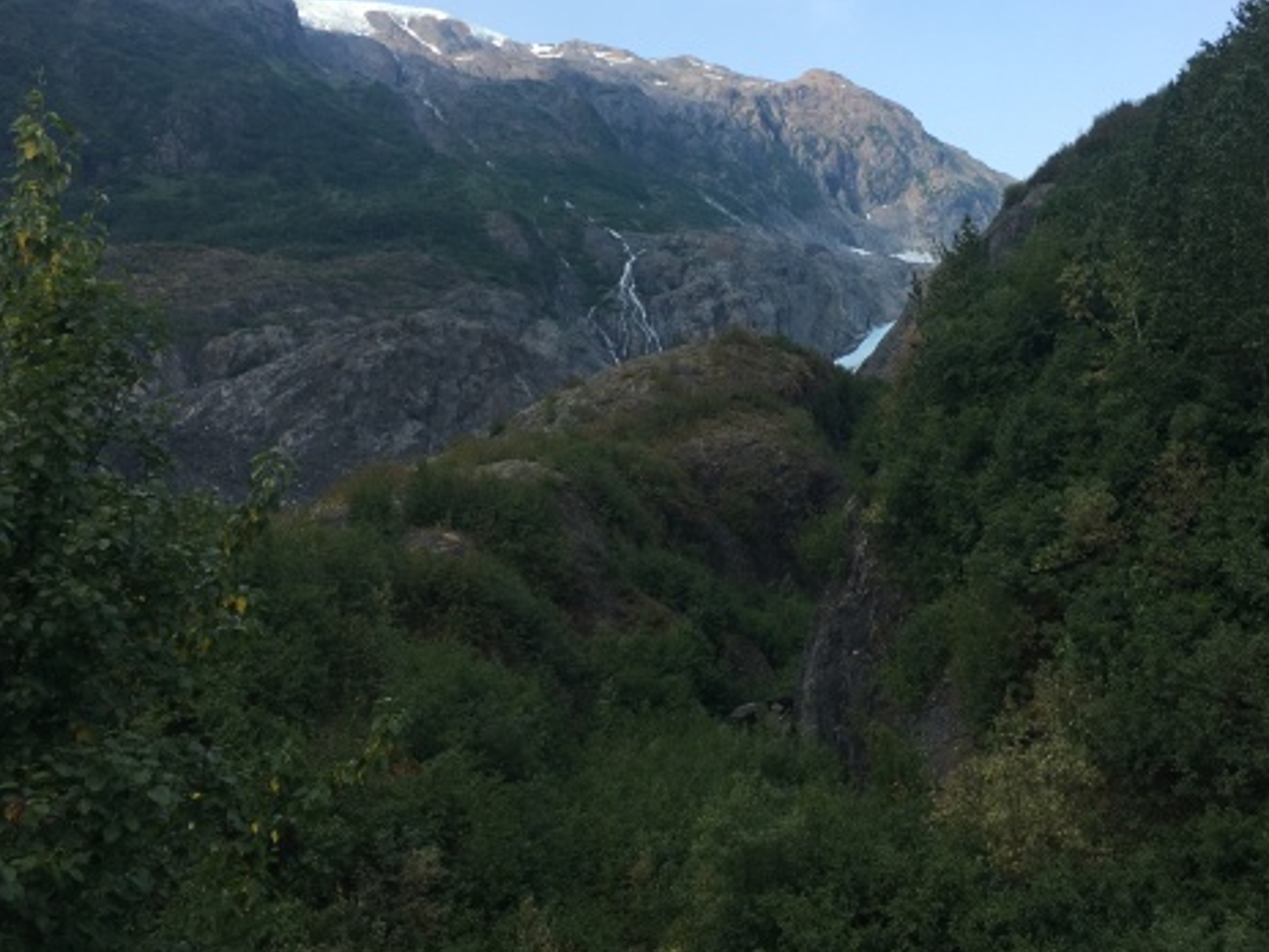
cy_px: 345
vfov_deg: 35.7
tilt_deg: +8.1
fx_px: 1466
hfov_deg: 46.5
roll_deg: +0.5
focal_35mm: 40
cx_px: 771
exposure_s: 1/1068
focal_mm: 4.15
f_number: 2.2
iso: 25
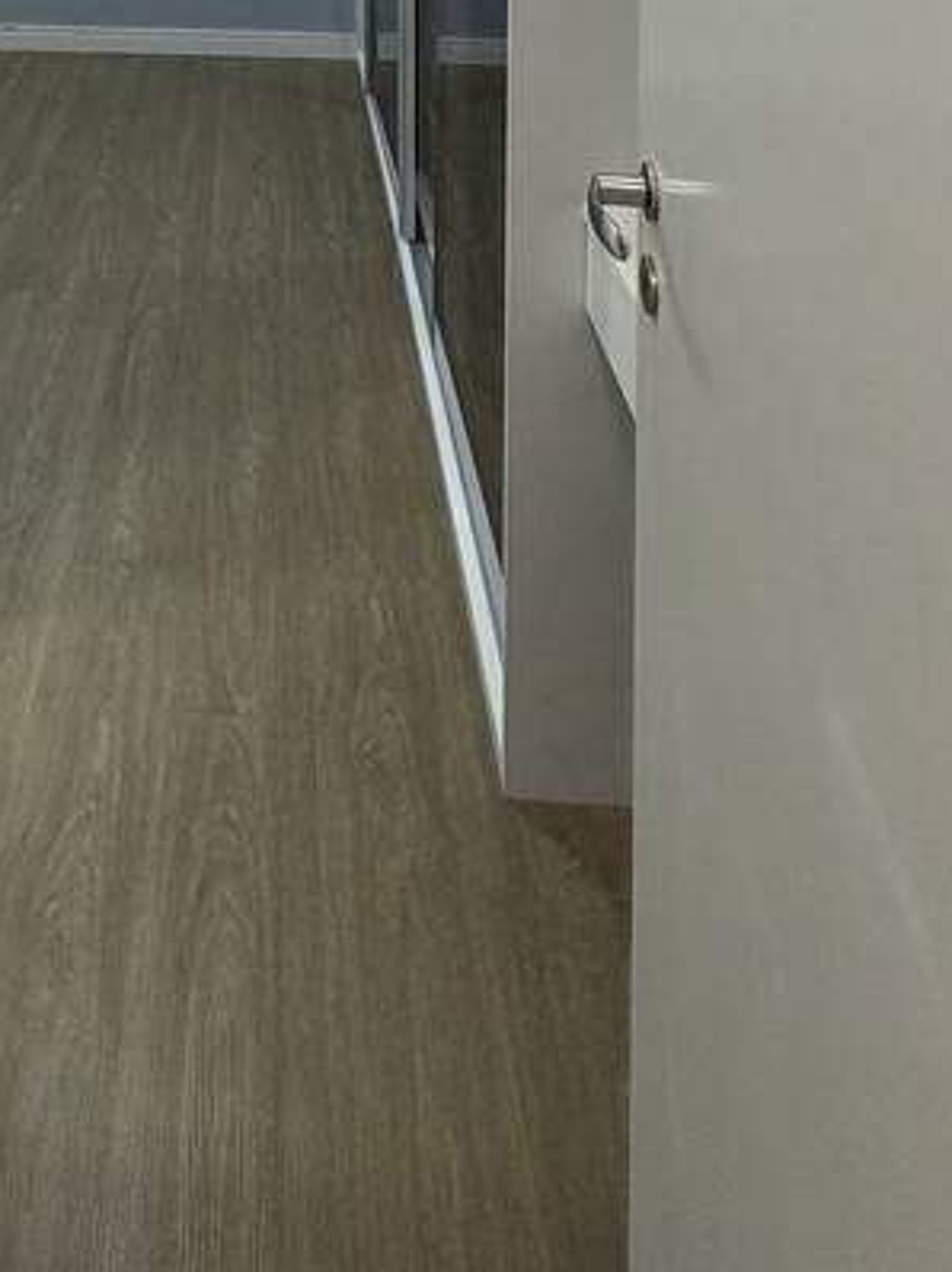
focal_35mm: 38
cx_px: 166
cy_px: -374
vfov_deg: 34.7
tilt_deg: -0.3
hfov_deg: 36.2
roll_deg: -0.3
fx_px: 1395
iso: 200
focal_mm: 2.22
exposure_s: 1/60
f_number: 2.2
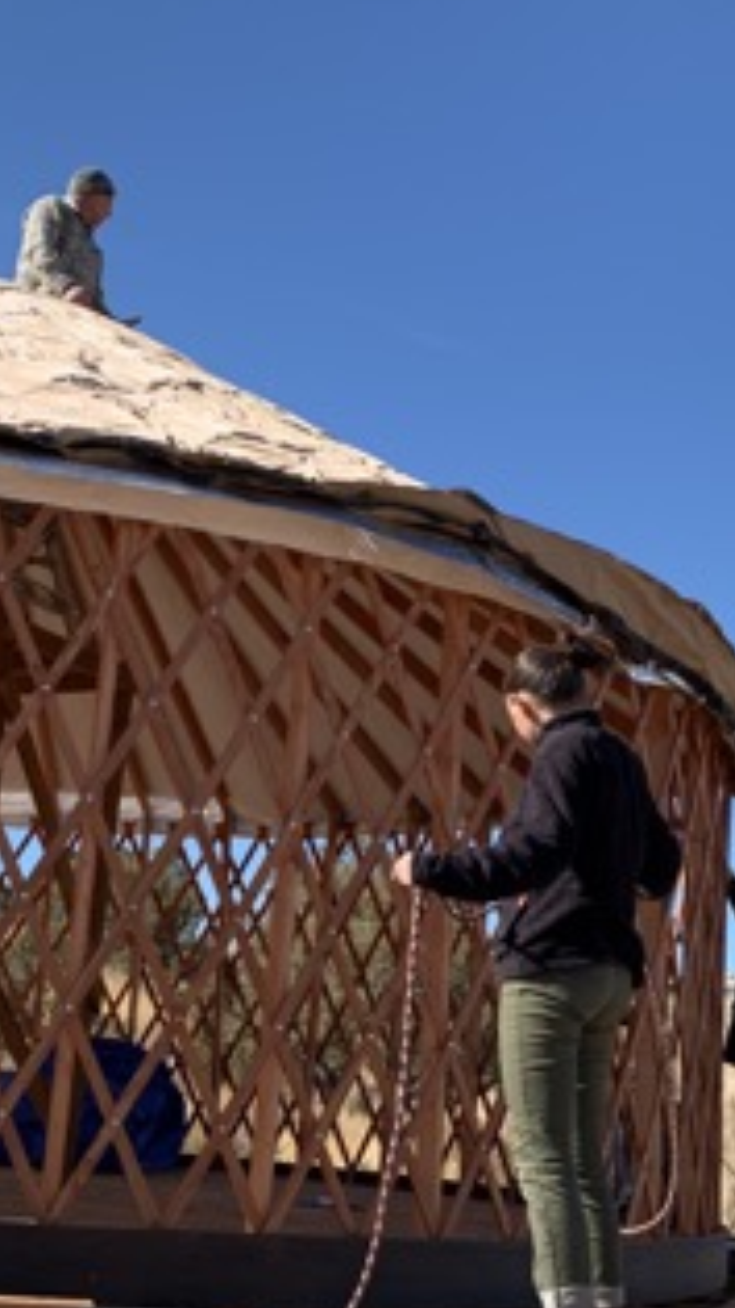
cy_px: 801
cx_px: 195
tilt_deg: +12.5
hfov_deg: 22.0
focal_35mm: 54
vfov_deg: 38.3
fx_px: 1872
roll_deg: -4.6
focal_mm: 4.25
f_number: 1.8
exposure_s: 1/1447
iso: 25
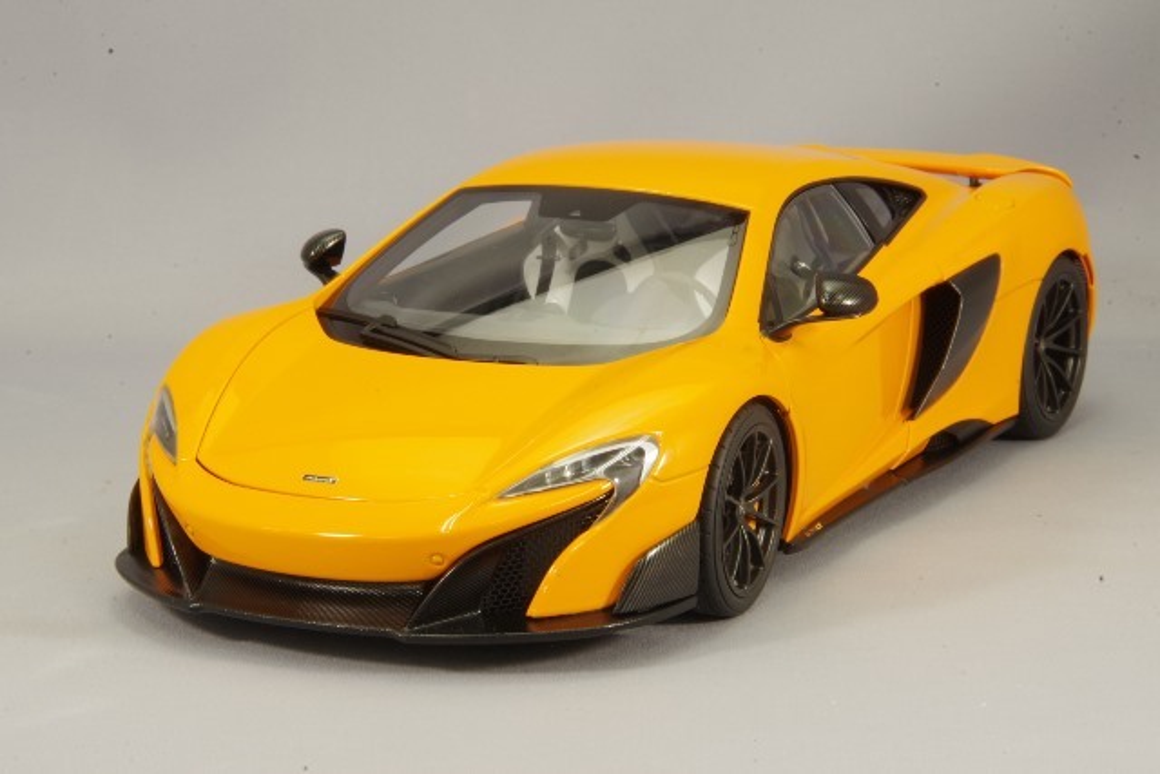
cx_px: 580
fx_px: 3609
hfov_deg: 18.3
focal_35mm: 112
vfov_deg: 12.2
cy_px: 387
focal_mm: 75
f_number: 32
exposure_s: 1/1.25
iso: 400
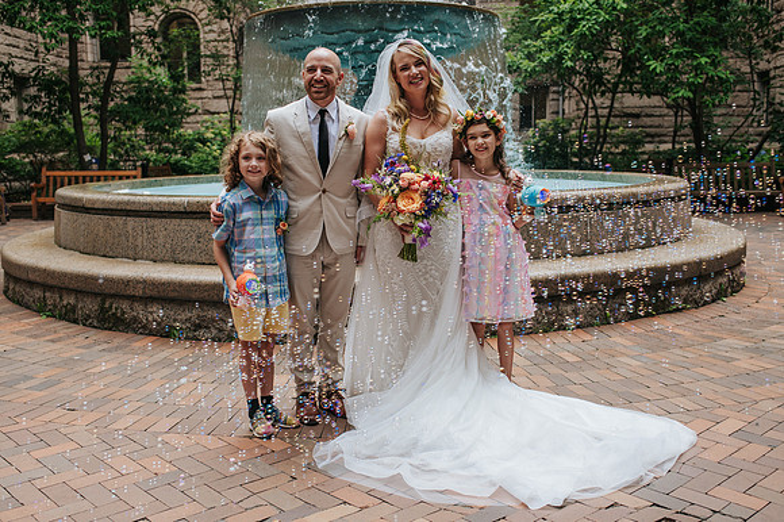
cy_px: 291
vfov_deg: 33.2
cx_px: 392
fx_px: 875
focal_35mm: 40
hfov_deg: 48.3
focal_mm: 35
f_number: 3.2
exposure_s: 1/400
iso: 400
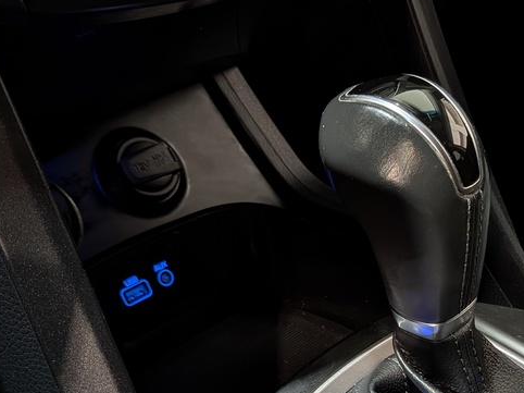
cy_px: 401
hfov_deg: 35.9
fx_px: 772
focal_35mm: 51
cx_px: 440
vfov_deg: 26.8
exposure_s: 1/24
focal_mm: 4.53
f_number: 1.7
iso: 28
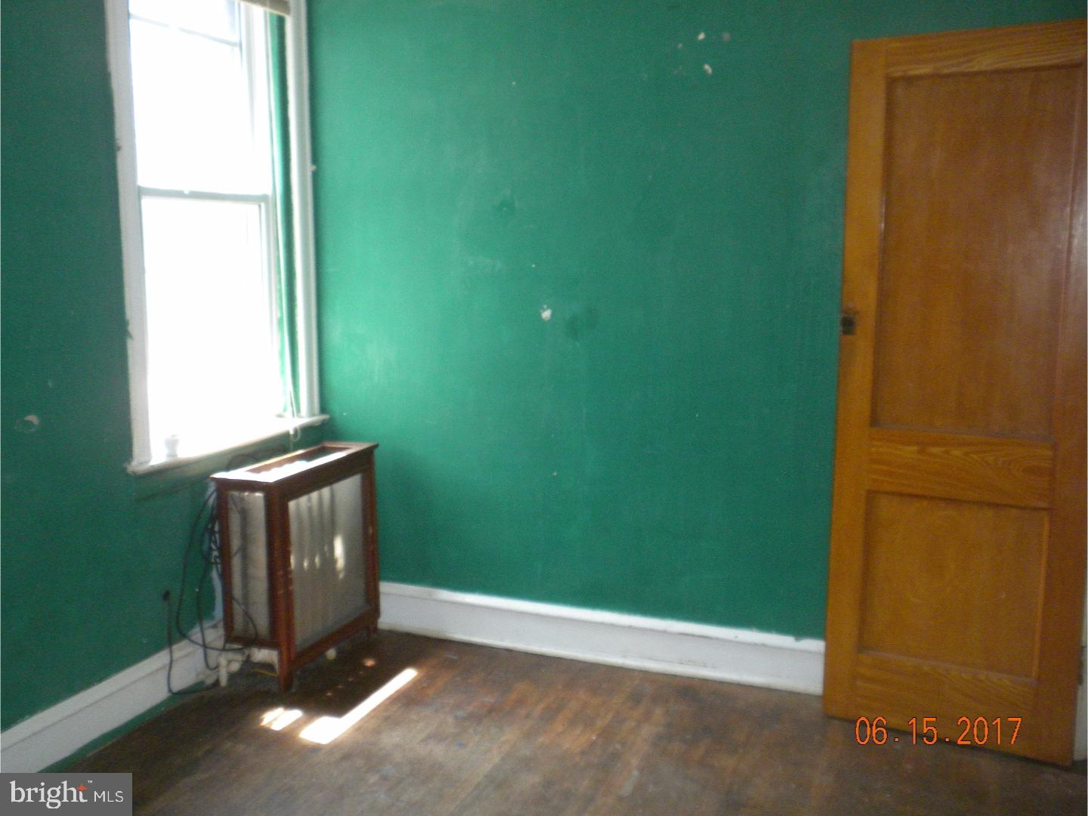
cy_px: 408
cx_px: 544
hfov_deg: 50.1
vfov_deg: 38.7
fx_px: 1163
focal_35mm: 37
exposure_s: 1/49
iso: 352
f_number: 3.5
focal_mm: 6.6
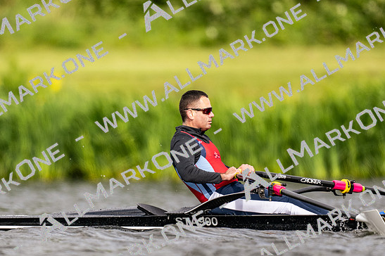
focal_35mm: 954
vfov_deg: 1.4
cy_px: 135
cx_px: 182
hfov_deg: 2.2
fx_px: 10196
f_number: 4
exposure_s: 1/2500
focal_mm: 600
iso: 500
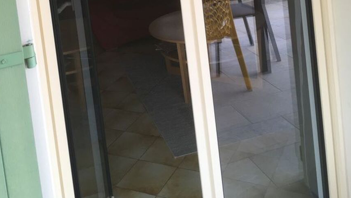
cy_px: -69
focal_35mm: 49
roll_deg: +7.5
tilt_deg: -5.9
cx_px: 153
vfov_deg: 21.7
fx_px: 456
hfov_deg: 42.0
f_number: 2.2
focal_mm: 4.15
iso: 40
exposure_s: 1/100
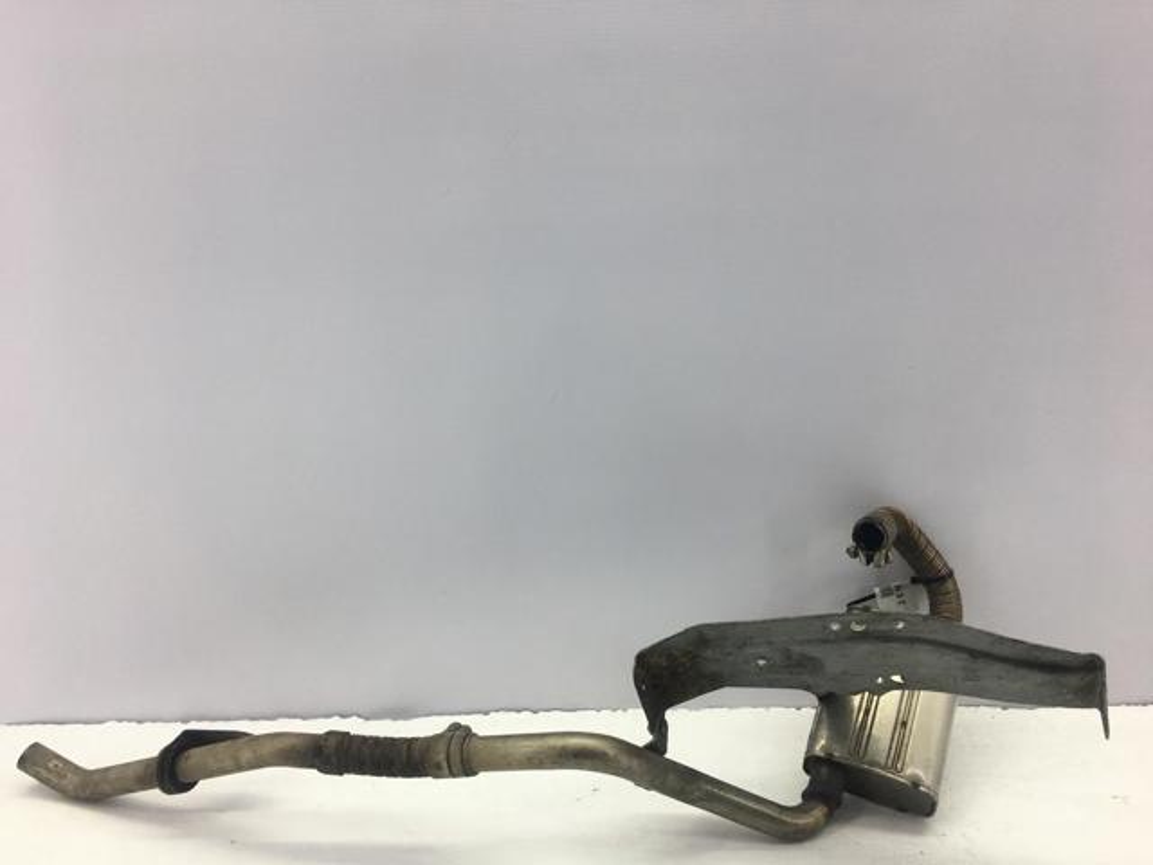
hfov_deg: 61.7
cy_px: 432
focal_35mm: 29
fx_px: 966
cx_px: 576
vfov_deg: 48.2
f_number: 2.2
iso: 25
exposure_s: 1/110
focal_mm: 4.15
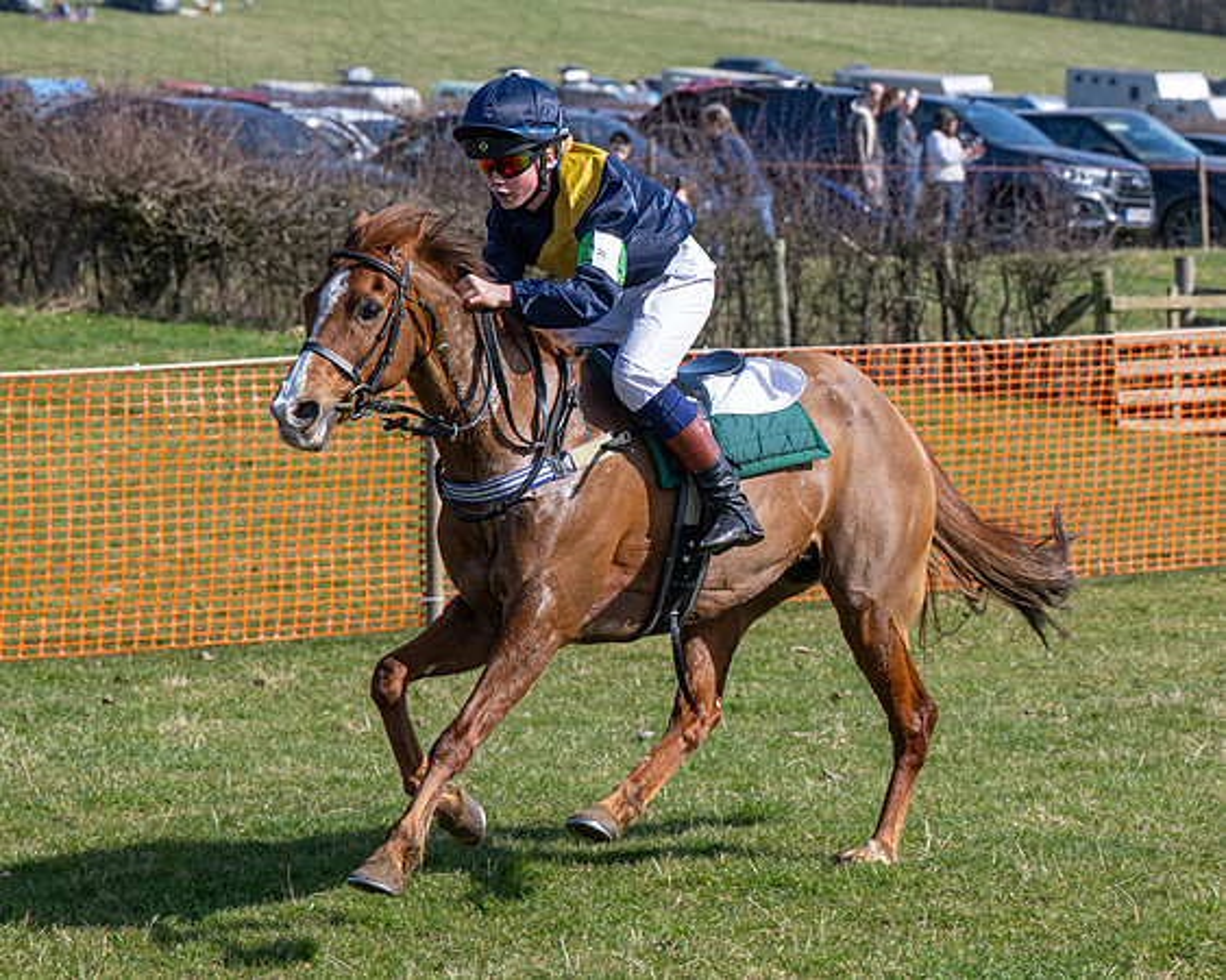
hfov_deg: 11.4
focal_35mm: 169
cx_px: 528
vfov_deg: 9.1
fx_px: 6129
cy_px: 497
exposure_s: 1/1250
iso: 200
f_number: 5
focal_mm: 80
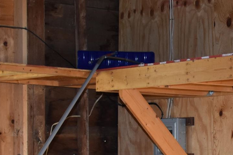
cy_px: 152
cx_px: 237
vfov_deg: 9.3
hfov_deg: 13.8
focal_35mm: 146
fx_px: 946
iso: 400
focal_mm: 23
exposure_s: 1/60
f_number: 4
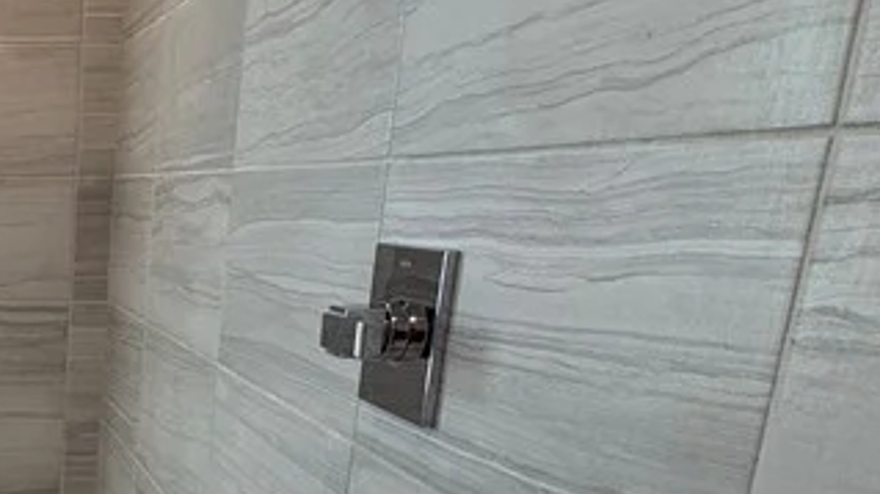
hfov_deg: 35.3
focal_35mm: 49
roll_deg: -0.2
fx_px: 1143
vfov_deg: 23.1
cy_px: 527
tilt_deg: -17.2
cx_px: -113
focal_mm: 2.22
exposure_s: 1/120
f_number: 2.2
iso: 125
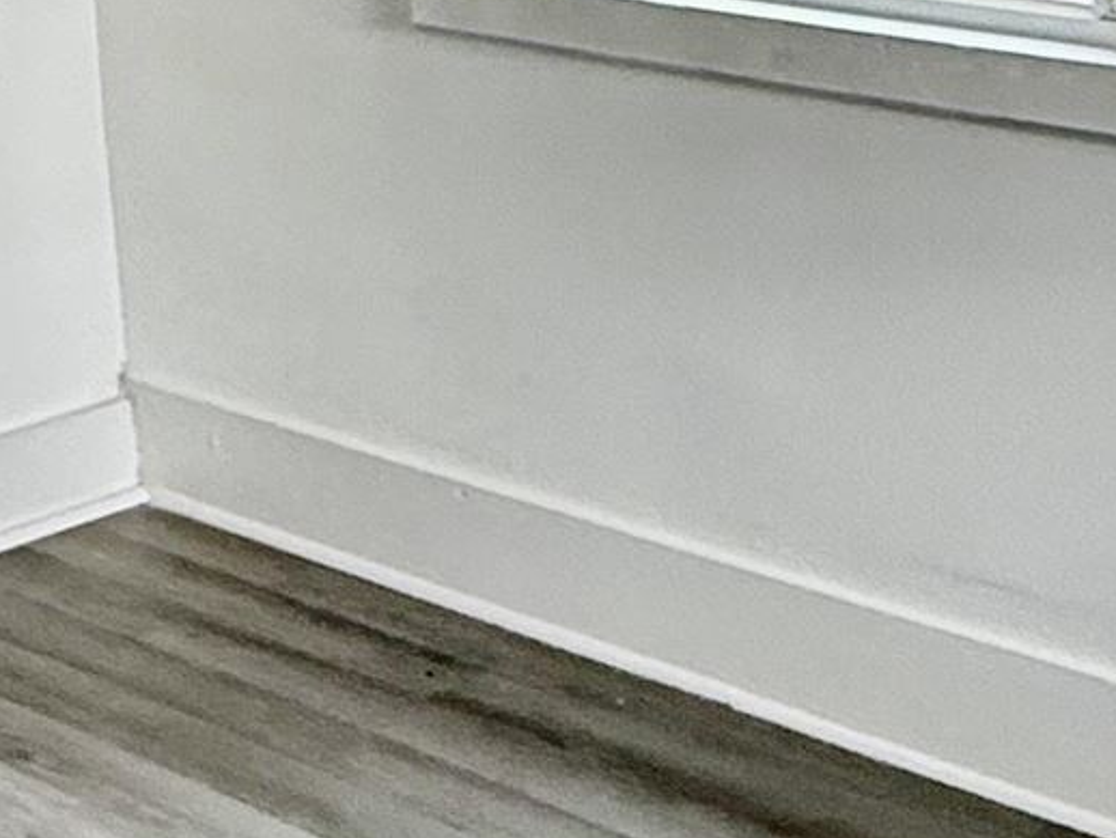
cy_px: -928
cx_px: -935
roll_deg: -0.1
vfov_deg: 14.3
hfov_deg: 18.2
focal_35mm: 83
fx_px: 2677
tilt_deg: +9.8
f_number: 2.2
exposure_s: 1/99
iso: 200
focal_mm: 2.22
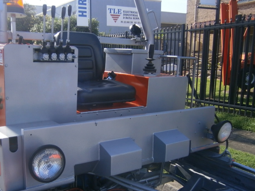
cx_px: 94
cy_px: 126
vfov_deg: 39.2
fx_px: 265
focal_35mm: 36
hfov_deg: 50.8
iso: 80
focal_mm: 4.7
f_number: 8
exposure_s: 1/80
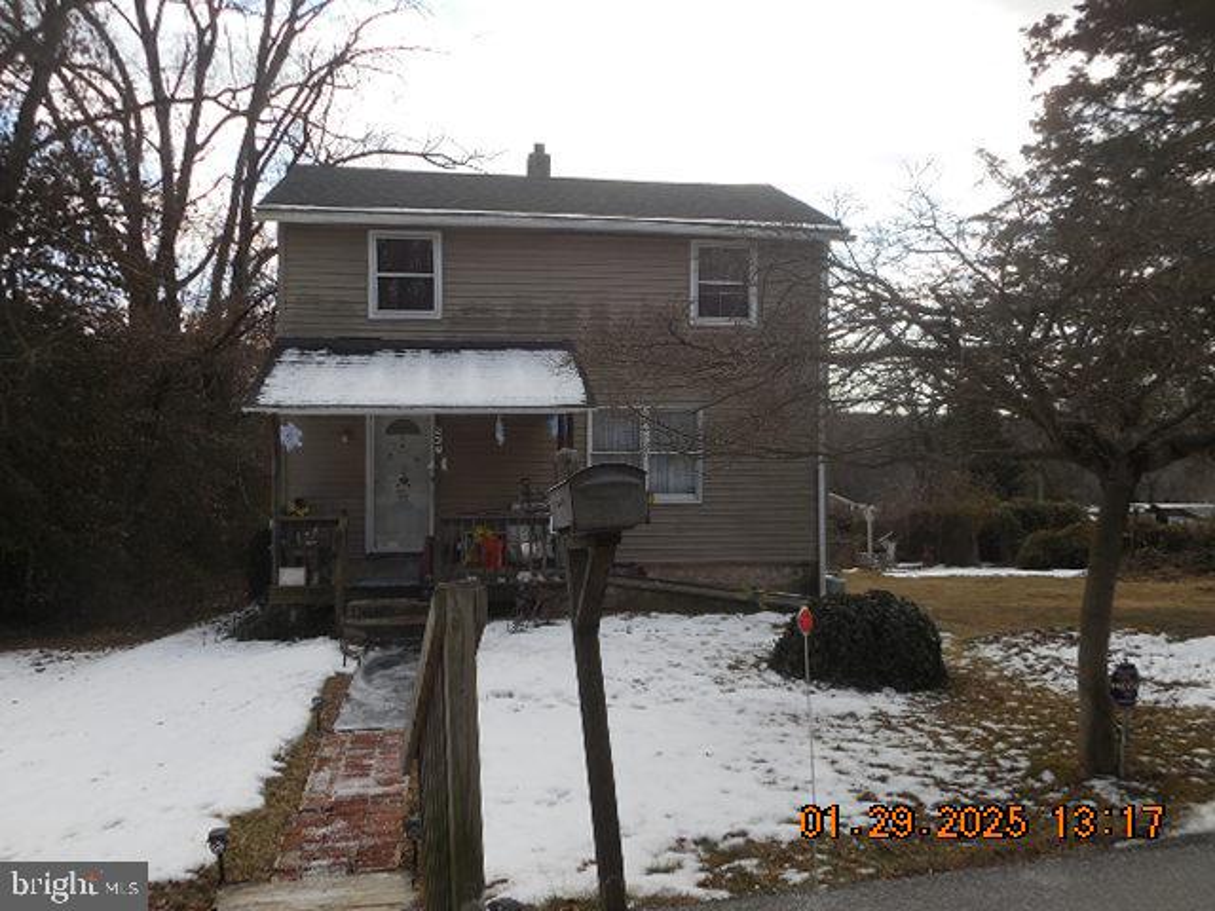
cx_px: 608
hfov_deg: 61.7
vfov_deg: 48.2
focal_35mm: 29
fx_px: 1018
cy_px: 456
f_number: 4
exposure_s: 1/500
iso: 125
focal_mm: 5.2
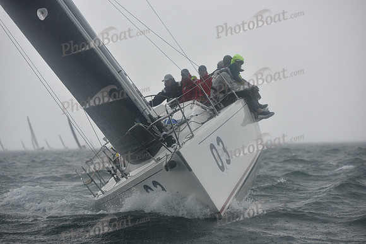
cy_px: 122
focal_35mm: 125
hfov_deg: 16.4
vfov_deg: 11.0
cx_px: 183
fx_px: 1271
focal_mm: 125
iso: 400
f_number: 4
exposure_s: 1/640
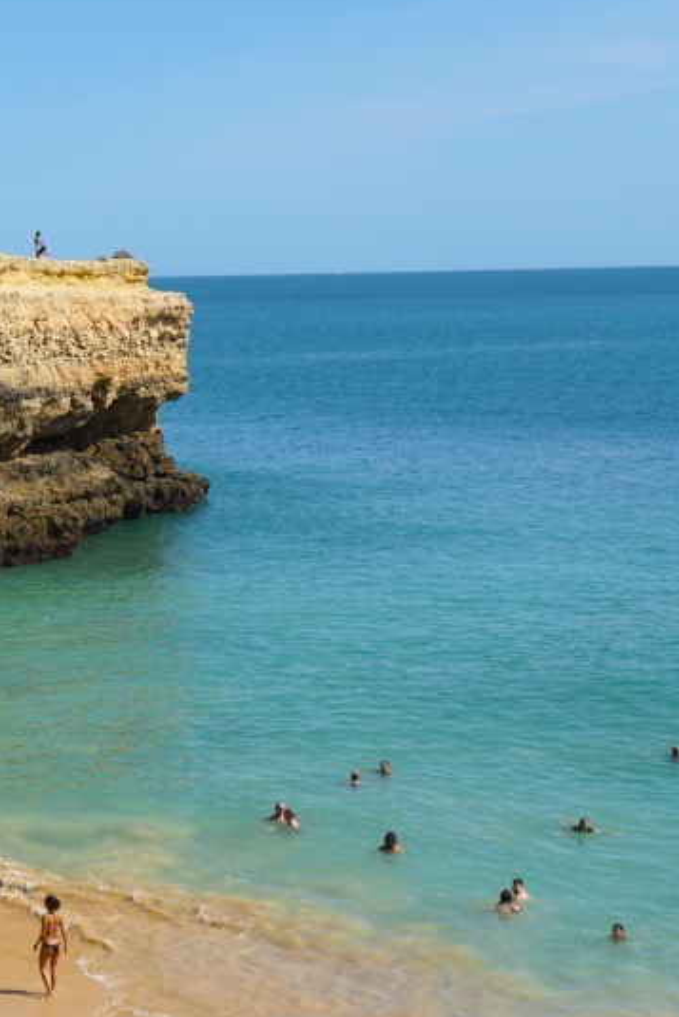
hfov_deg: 15.6
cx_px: -141
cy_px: 671
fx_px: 2378
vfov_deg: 24.0
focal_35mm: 84
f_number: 5.6
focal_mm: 25
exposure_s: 1/1250
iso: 160
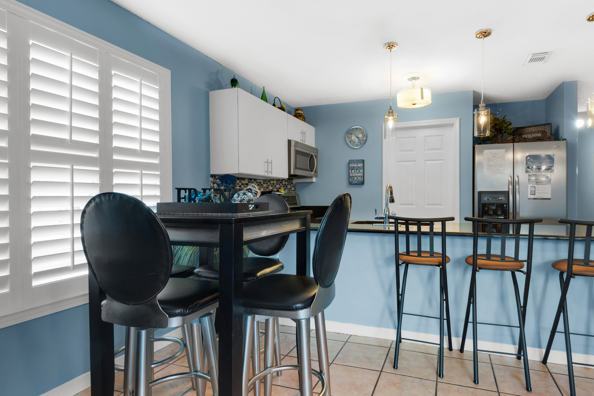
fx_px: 314
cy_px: 198
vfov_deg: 64.6
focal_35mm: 19
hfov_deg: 86.4
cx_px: 336
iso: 200
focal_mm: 16
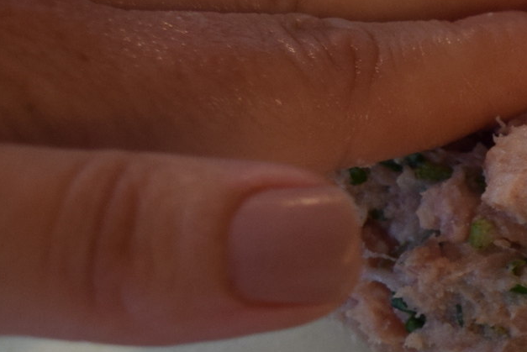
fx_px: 2833
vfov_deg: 7.1
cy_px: 266
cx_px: 926
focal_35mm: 193
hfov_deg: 10.1
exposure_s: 1/100
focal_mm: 27
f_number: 5
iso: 400
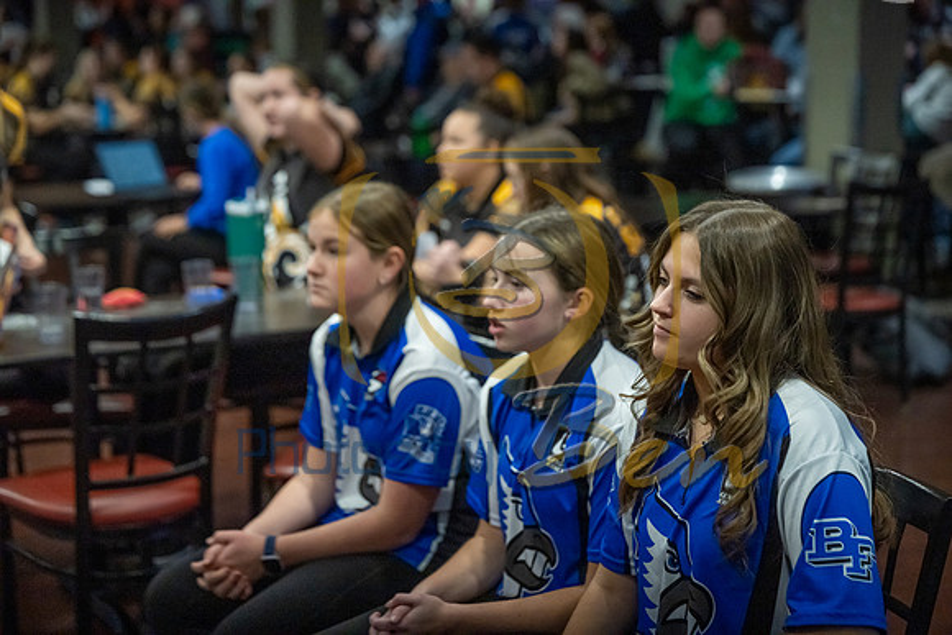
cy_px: 318
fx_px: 1851
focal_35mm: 70
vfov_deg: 19.5
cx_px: 476
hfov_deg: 28.8
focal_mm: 70
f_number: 3.2
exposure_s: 1/800
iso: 4000
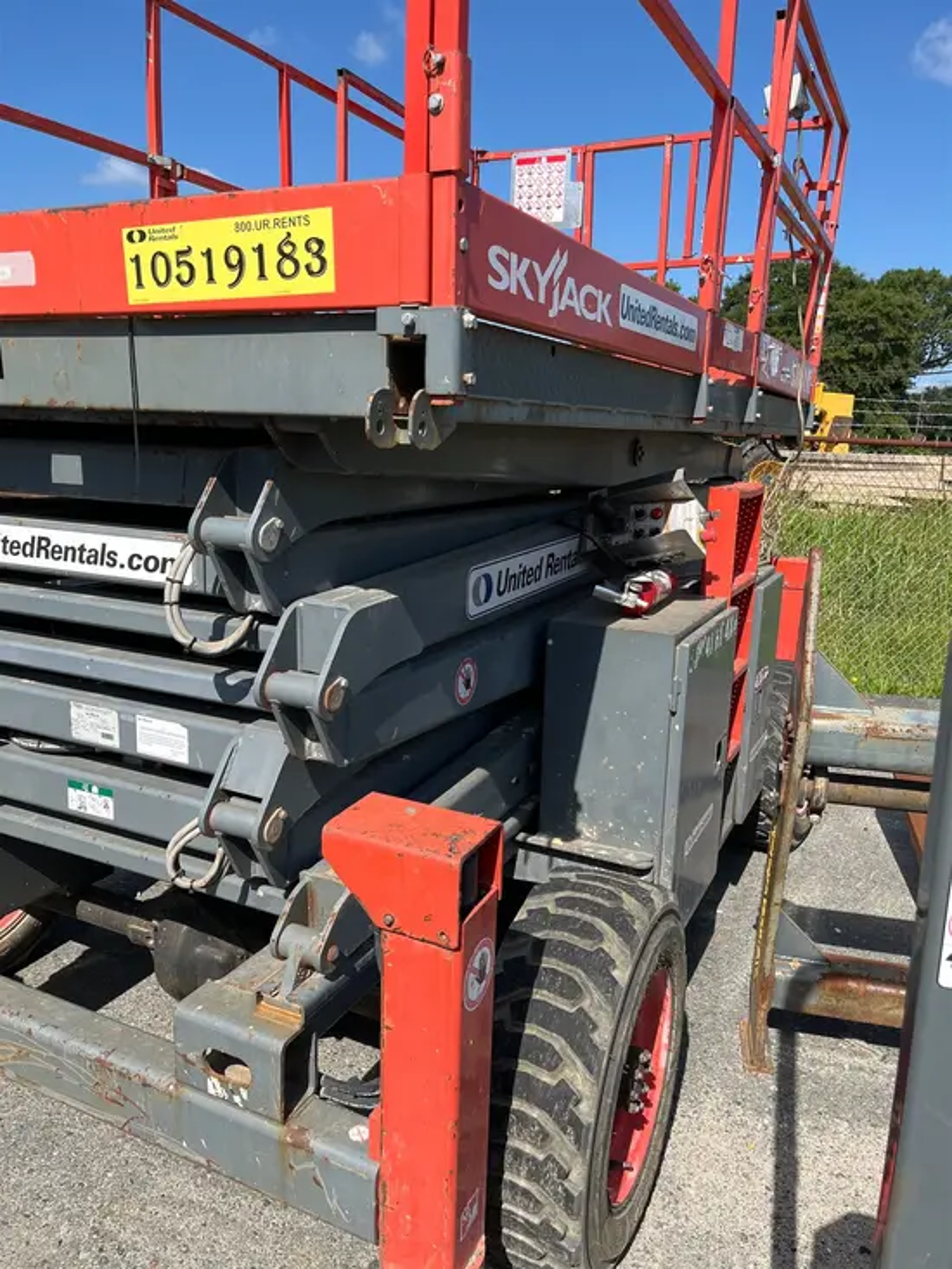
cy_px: 634
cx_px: 476
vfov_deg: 67.3
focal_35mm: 26
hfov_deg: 53.1
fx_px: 953
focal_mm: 5.1
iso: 50
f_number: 1.6
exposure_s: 1/2688
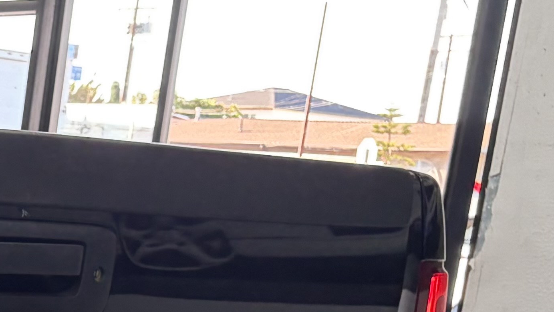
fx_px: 1719
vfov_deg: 9.9
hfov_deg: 16.0
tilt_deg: -12.2
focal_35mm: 117
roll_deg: -4.9
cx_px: -391
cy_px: 509
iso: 64
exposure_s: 1/60
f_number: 1.6
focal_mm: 5.96
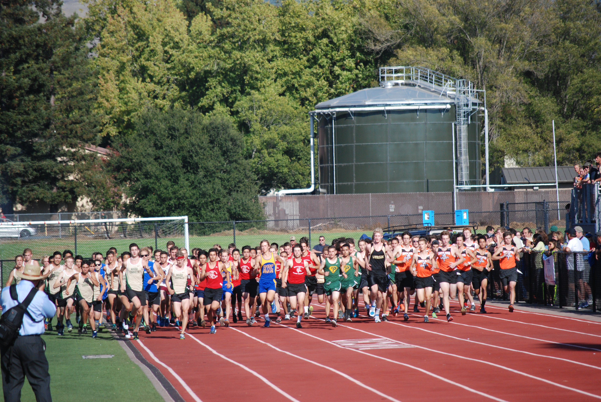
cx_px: 300
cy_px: 201
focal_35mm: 248
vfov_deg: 5.6
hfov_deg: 8.3
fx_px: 4137
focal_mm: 165
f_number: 5.3
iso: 400
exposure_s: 1/1250
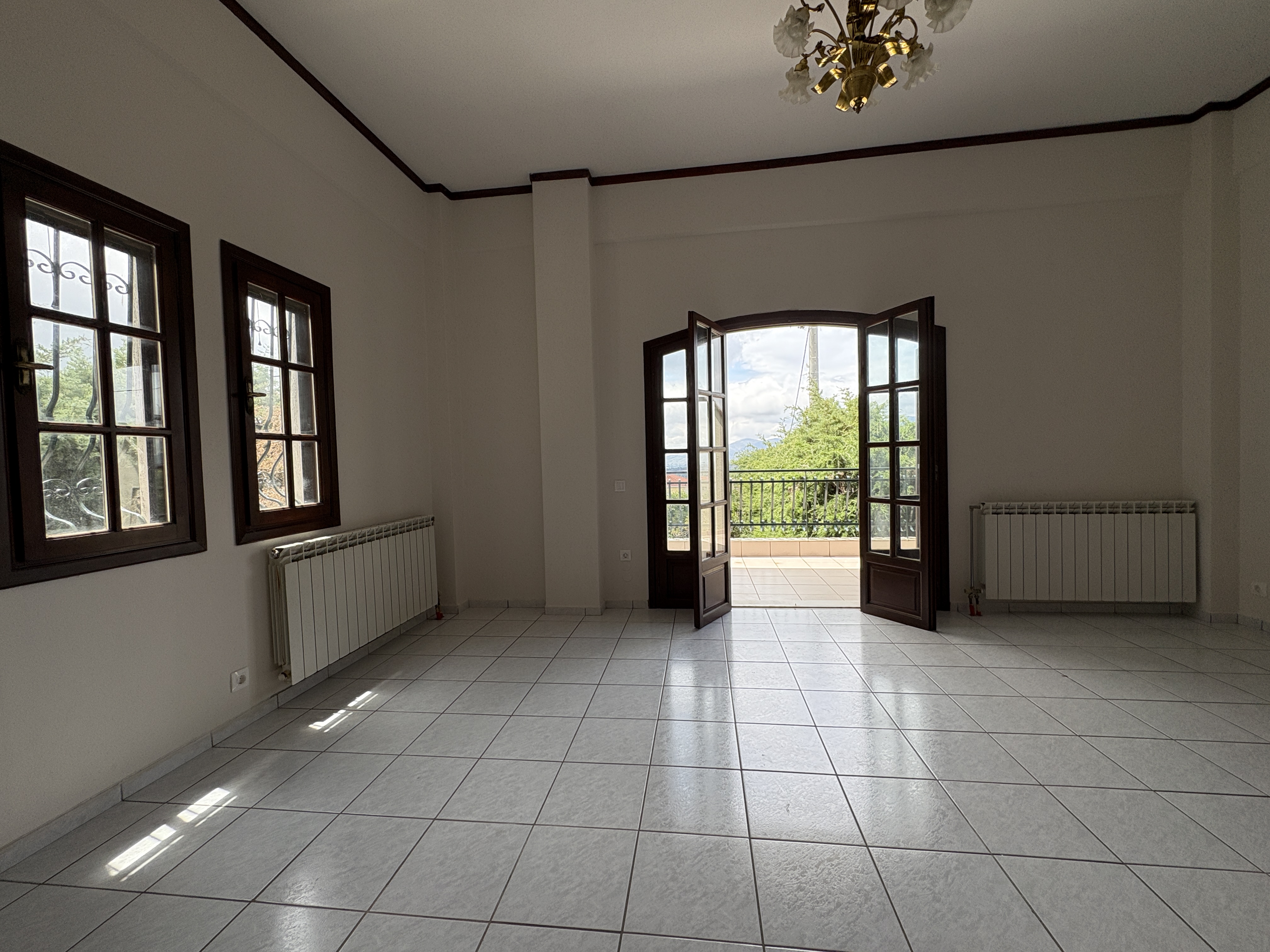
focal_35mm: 14
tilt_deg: -1.4
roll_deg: +2.4
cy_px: 476
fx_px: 514
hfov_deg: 102.1
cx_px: 635
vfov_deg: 85.7
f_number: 2.2
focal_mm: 2.22
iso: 64
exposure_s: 1/625
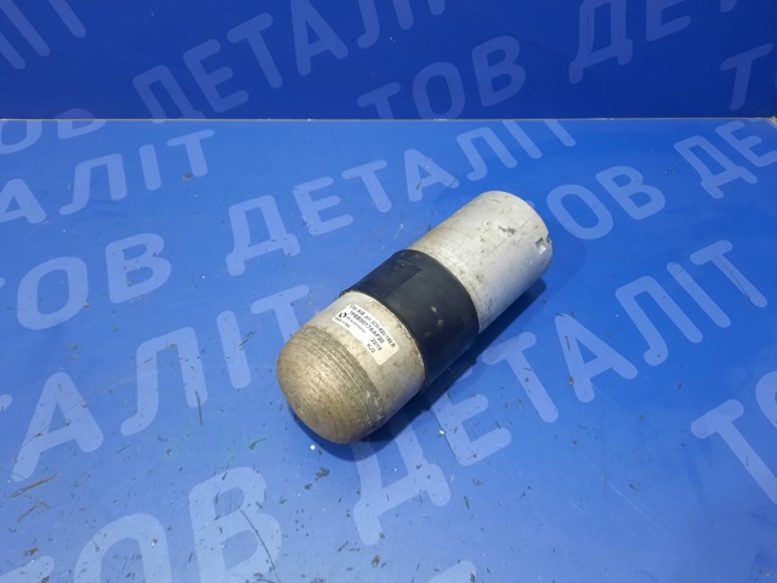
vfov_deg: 54.9
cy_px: 292
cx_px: 388
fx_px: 561
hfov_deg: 69.4
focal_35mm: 25
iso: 320
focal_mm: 4.6
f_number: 2
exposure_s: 1/33
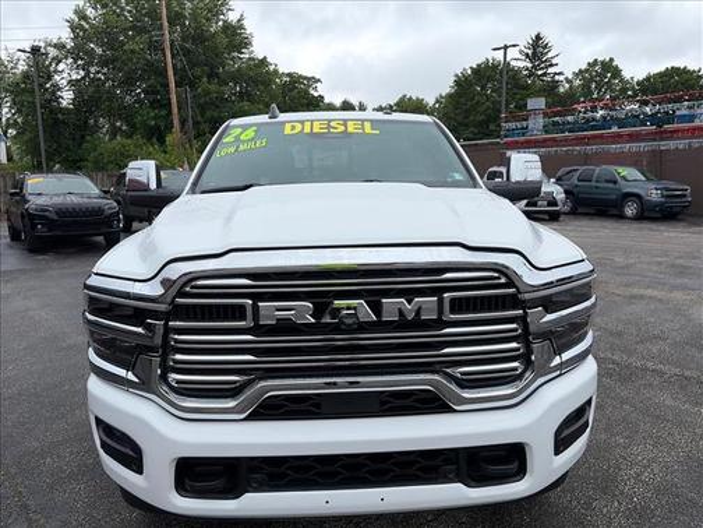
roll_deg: +2.6
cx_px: 352
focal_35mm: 26
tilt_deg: -8.7
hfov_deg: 67.3
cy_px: 264
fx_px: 528
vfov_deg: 53.1
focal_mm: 5.96
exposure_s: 1/2141
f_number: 1.6
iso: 50
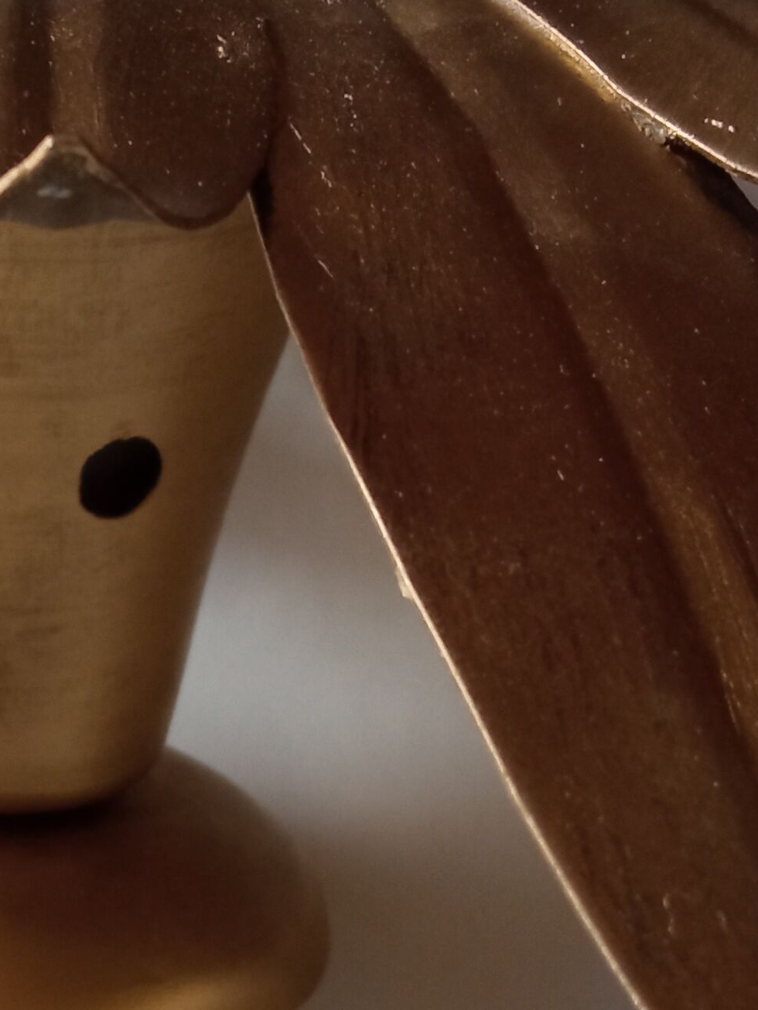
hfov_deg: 16.7
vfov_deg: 22.5
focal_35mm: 86
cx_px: -52
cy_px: 787
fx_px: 2510
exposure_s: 1/25
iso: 574
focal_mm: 3.79
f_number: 2.2
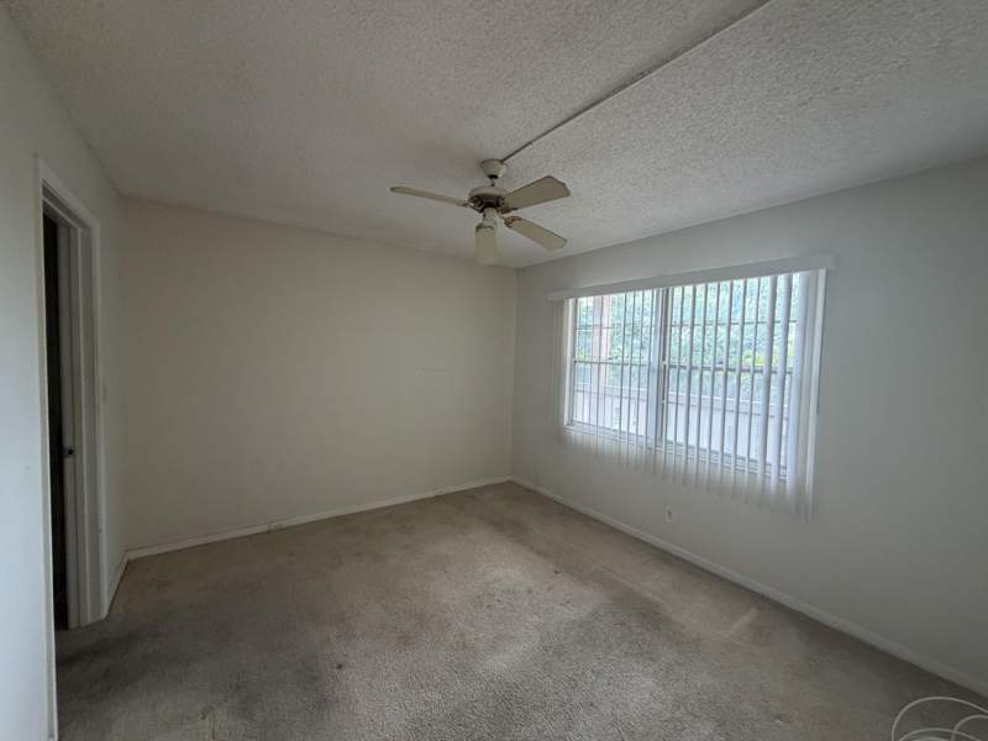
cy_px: 370
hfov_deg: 102.1
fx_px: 400
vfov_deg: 85.7
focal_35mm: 14
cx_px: 494
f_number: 2.2
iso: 320
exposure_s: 1/121
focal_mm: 2.22
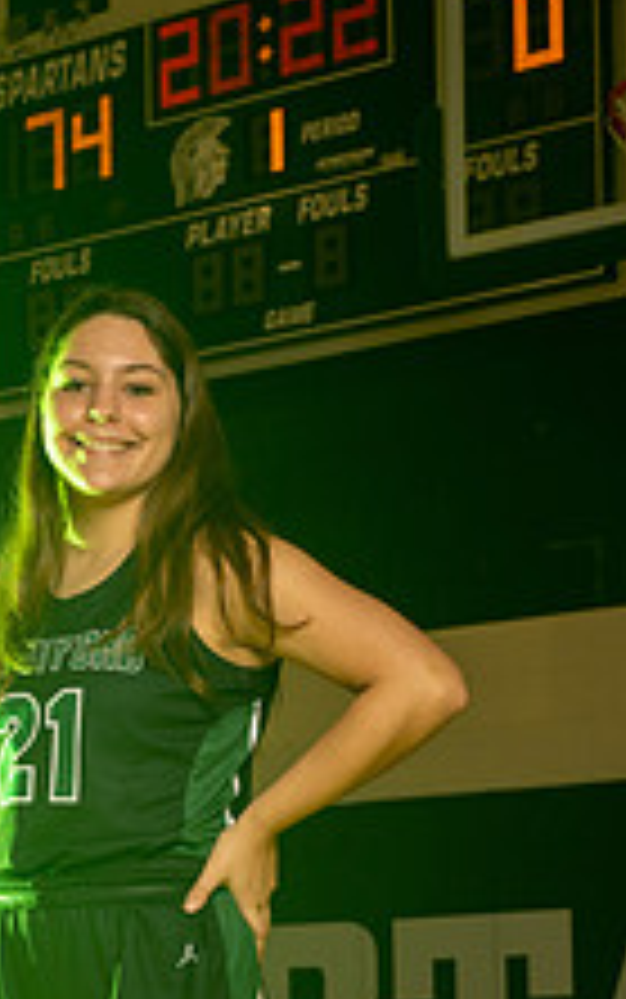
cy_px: 914
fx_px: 2699
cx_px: 153
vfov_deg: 20.5
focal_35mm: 99
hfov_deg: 13.2
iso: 800
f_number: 8
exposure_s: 1/250
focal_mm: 48
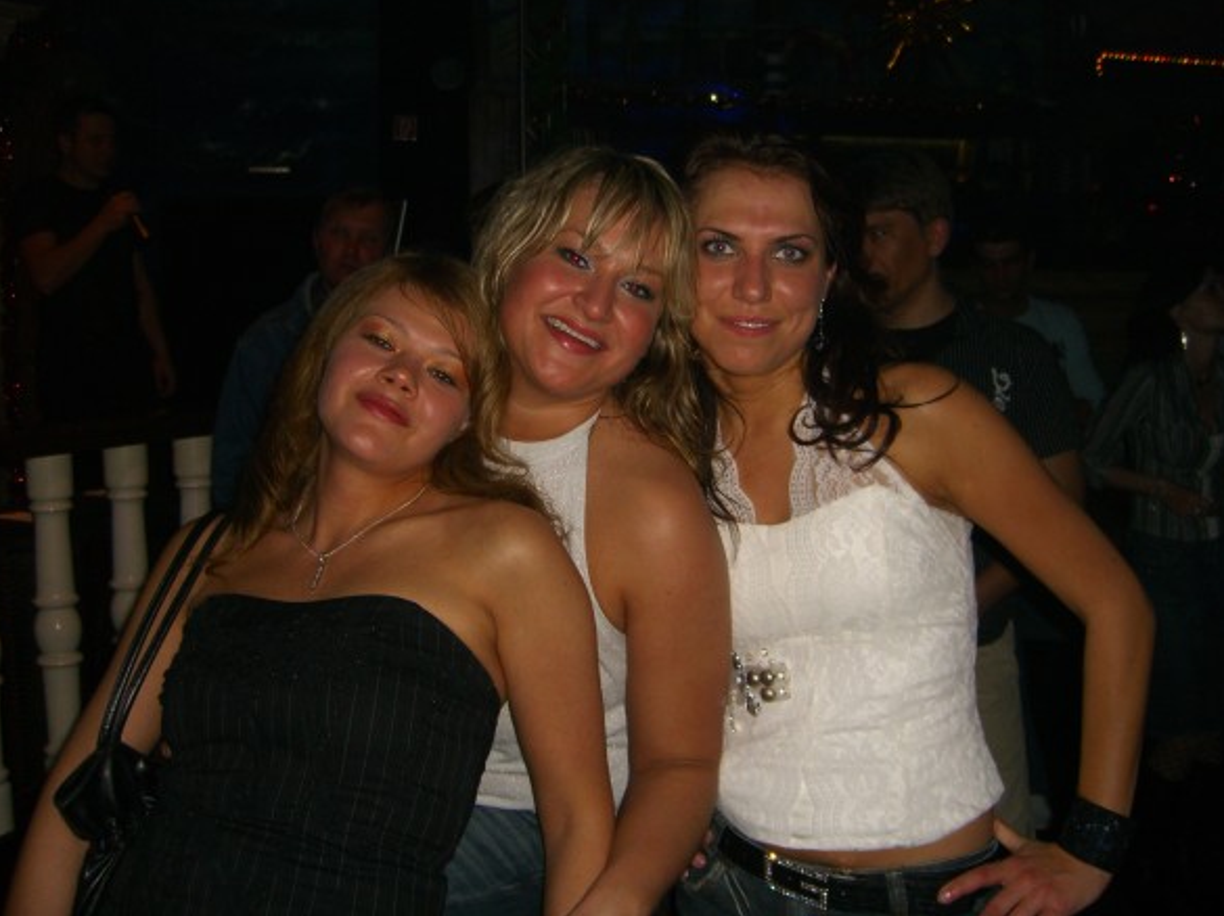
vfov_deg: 36.8
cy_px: 452
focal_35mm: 39
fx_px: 1378
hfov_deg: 47.9
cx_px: 609
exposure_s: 1/60
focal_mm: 7.9
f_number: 2.8
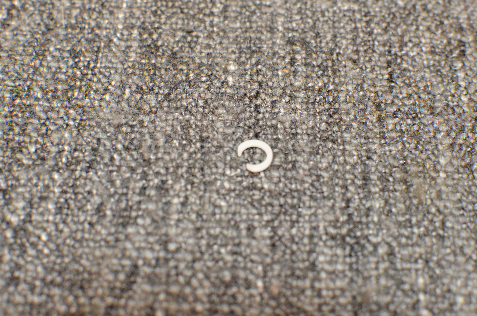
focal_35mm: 52
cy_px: 158
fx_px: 694
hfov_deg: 37.9
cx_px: 238
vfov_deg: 25.6
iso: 2500
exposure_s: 1/100
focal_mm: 35
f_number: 5
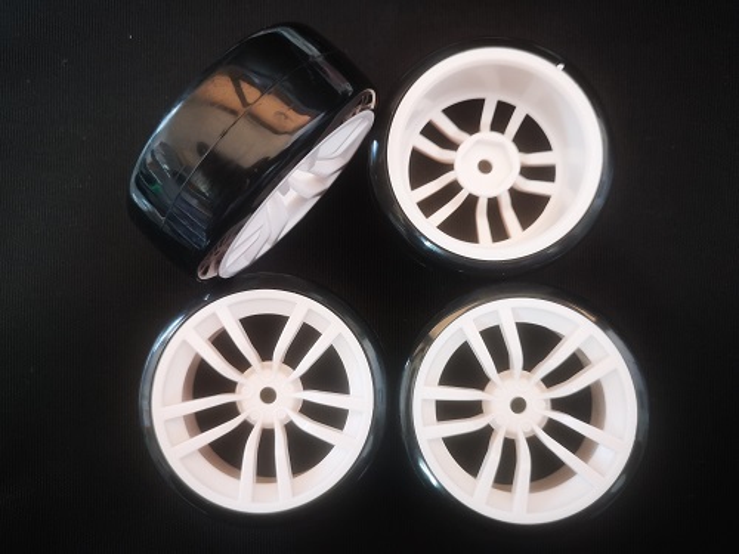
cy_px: 277
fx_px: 576
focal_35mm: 27
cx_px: 370
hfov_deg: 65.3
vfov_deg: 51.4
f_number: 1.8
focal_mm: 5.58
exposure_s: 1/25
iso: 320
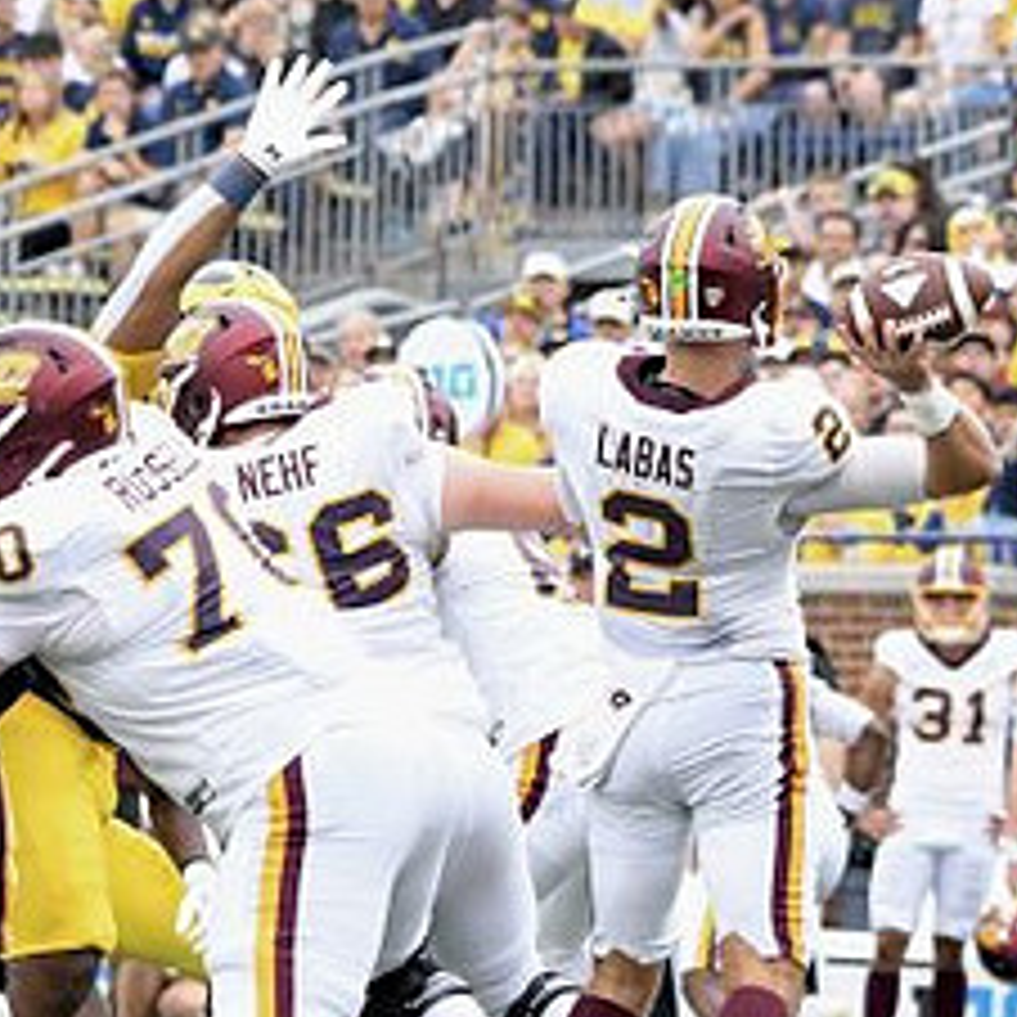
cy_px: 598
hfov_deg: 3.0
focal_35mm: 589
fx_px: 19578
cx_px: 734
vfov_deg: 3.0
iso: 1600
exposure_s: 1/1000
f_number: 5.3
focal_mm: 180
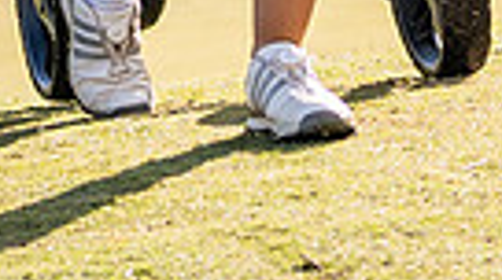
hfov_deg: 4.3
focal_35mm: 500
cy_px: -823
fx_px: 6645
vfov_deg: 2.4
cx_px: 249
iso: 125
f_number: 2.8
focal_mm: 52.4
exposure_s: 1/1250
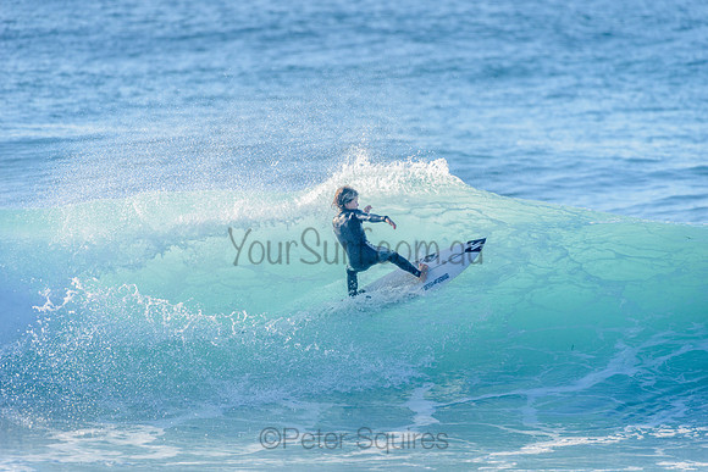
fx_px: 9835
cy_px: 236
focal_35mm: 500
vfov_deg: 2.8
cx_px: 354
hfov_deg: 4.1
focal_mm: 500
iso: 280
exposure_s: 1/2000
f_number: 5.6
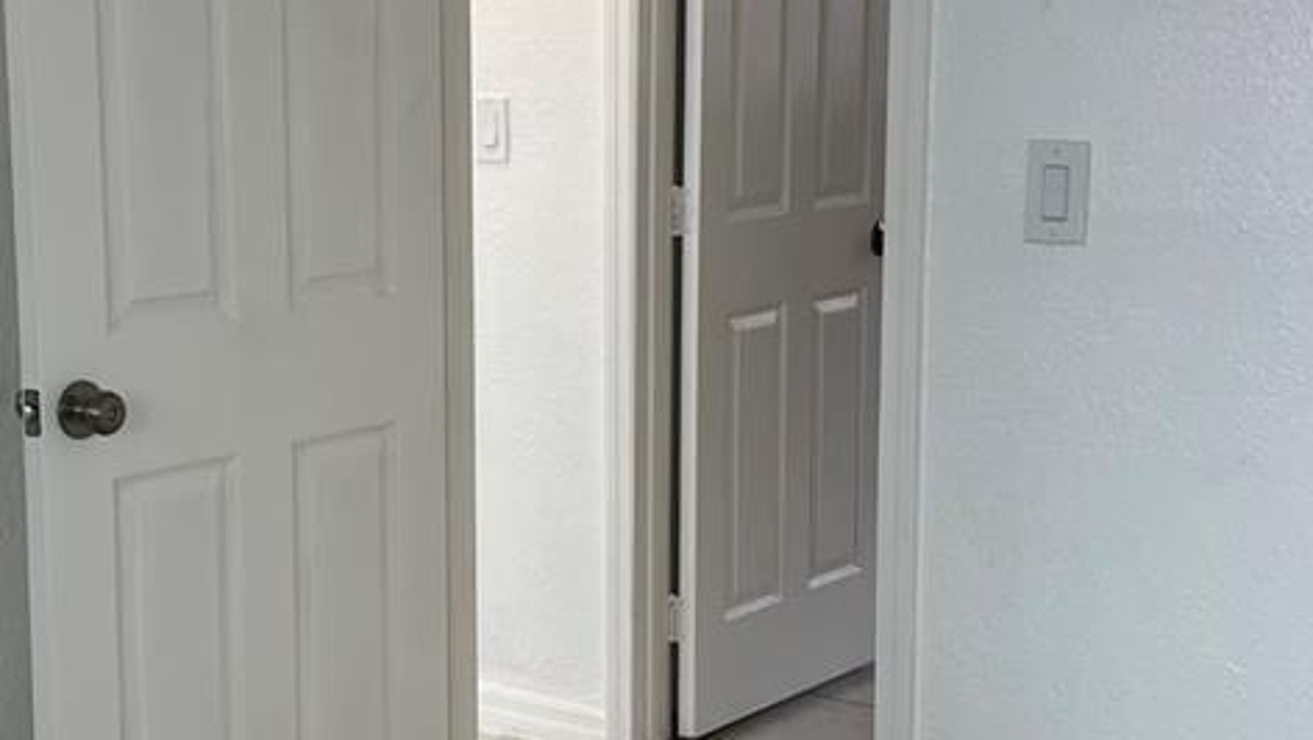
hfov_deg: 29.3
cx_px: 584
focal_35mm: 72
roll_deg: +1.7
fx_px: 2508
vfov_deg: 16.8
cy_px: 412
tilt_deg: -6.7
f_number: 1.5
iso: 32
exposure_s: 1/125
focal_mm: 5.7
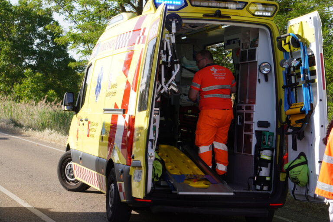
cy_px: 111
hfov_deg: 20.3
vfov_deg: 13.6
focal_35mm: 100
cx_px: 166
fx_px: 930
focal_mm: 67
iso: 100
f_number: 6.3
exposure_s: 1/200
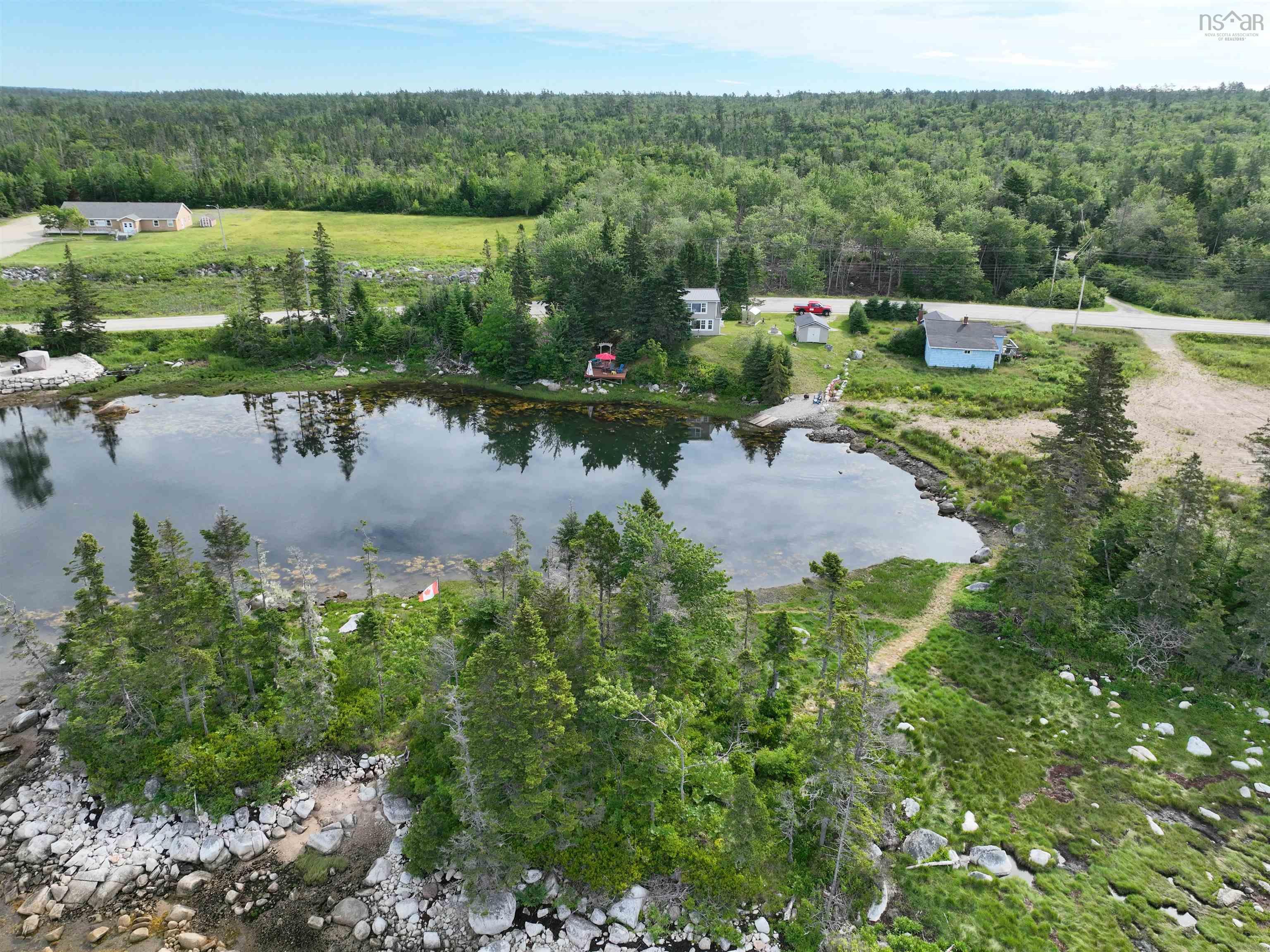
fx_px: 880
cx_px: 635
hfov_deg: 71.6
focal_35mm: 24
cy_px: 476
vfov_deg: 56.8
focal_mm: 12.29
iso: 300
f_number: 2.8
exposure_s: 1/2500
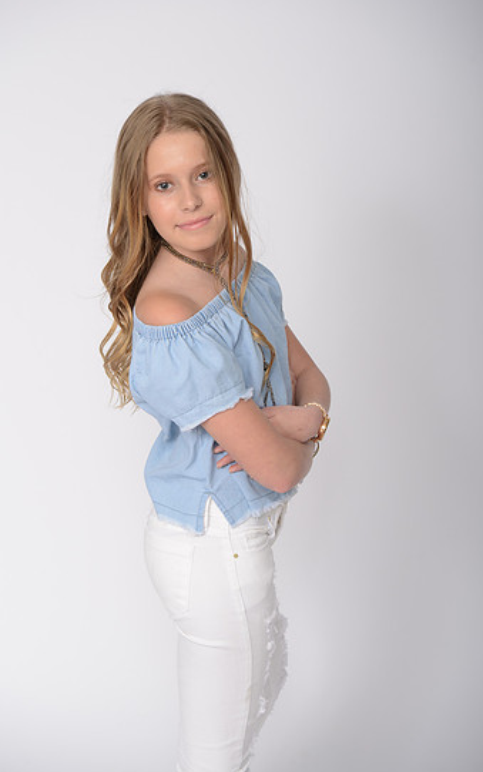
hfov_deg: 21.6
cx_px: 230
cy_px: 383
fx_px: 1263
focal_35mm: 60
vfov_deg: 34.0
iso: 125
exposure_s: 1/250
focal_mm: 55
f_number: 8
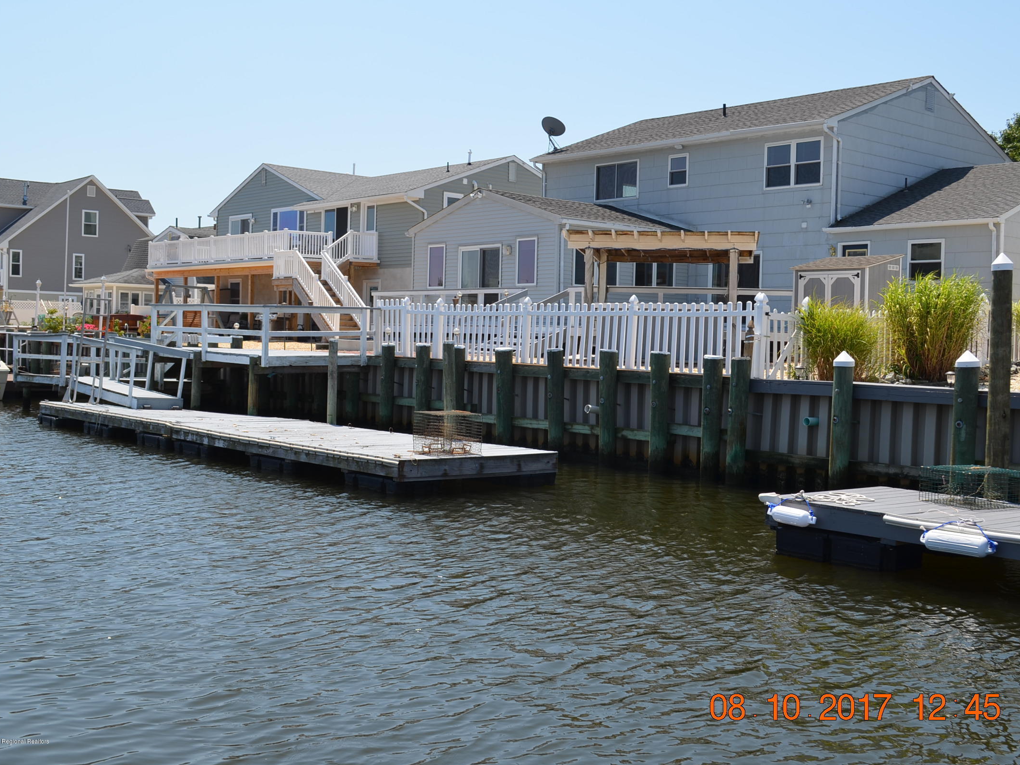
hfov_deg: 46.8
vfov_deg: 36.0
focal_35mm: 40
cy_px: 375
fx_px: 1179
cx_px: 522
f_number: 8
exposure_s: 1/250
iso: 100
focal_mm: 24
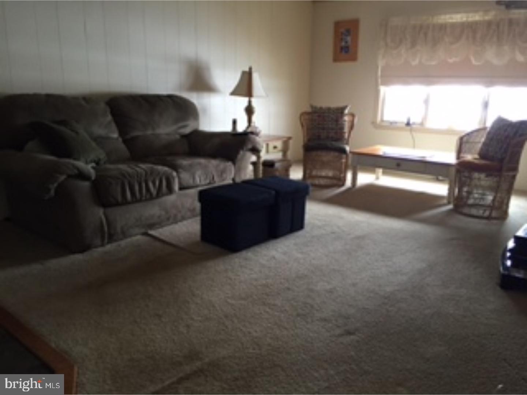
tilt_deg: -14.2
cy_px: 198
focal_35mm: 29
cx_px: 264
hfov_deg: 61.7
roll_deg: -1.4
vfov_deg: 48.2
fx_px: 442
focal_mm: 4.15
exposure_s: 1/30
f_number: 2.2
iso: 100
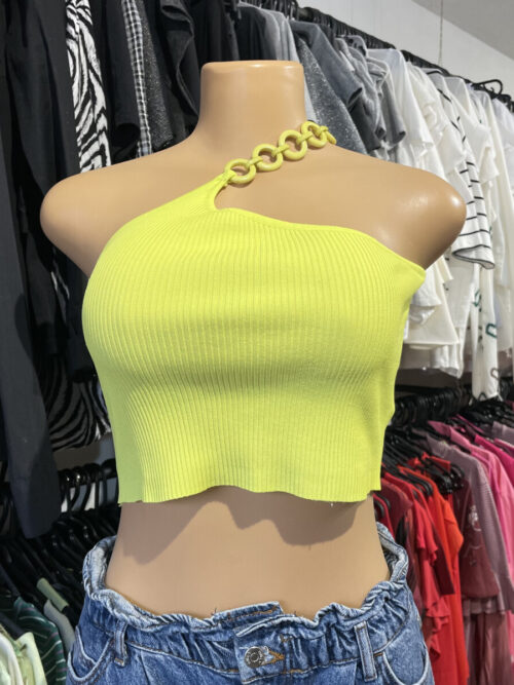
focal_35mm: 26
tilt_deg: -2.8
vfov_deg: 67.3
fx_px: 515
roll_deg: +2.3
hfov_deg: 53.0
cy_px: 342
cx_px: 257
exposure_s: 1/100
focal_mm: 4.2
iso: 80
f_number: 1.6
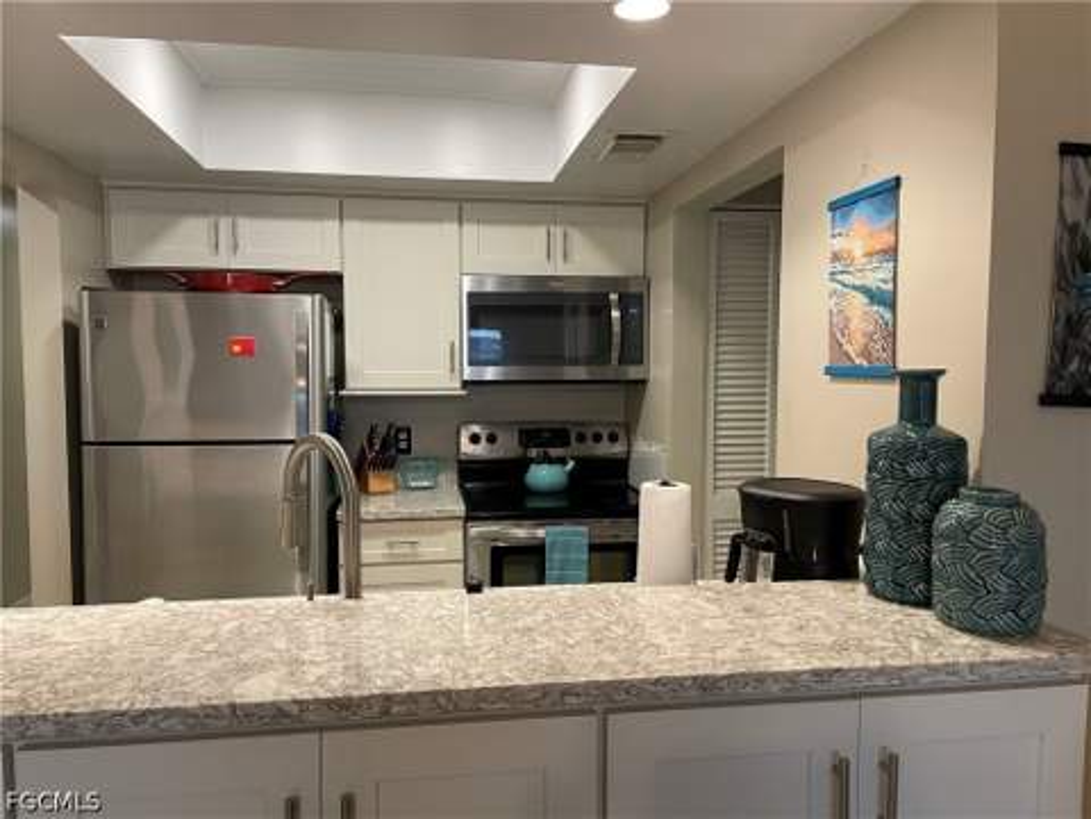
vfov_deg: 53.1
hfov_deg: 67.3
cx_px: 546
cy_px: 410
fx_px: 819
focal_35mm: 26
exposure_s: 1/60
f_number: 1.6
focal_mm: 4.2
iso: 125
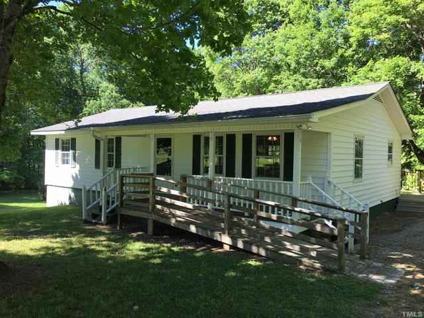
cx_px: 212
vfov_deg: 48.2
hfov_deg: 61.7
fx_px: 355
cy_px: 159
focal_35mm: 29
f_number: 2.2
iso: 25
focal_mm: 4.15
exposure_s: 1/269
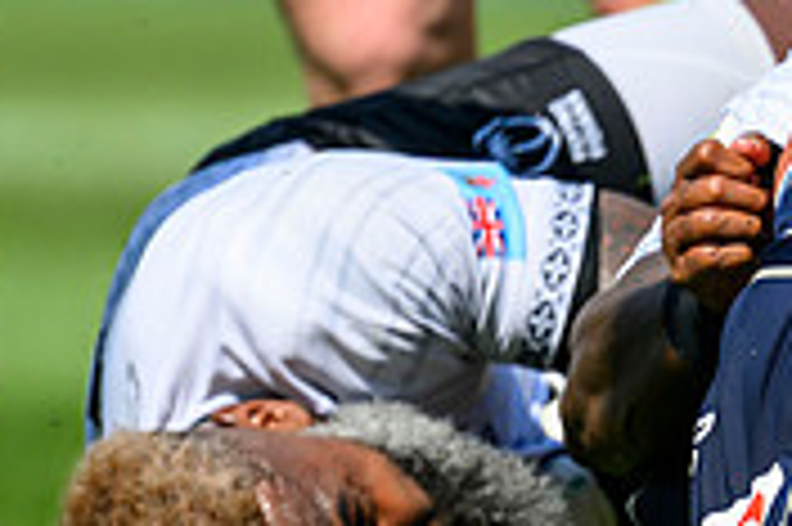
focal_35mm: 1895
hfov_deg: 1.1
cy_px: 386
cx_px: 1827
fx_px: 41650
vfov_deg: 0.7
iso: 250
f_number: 2.8
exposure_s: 1/4000
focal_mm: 400
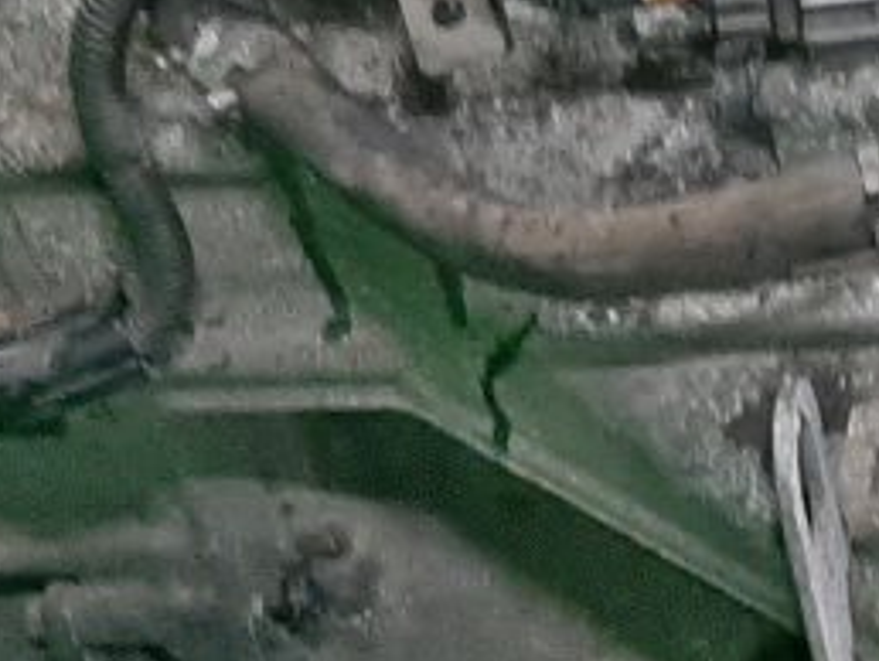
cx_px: 1230
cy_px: 627
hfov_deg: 13.0
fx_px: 3685
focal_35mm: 145
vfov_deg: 10.2
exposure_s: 1/50
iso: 170
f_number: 1.7
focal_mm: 3.93
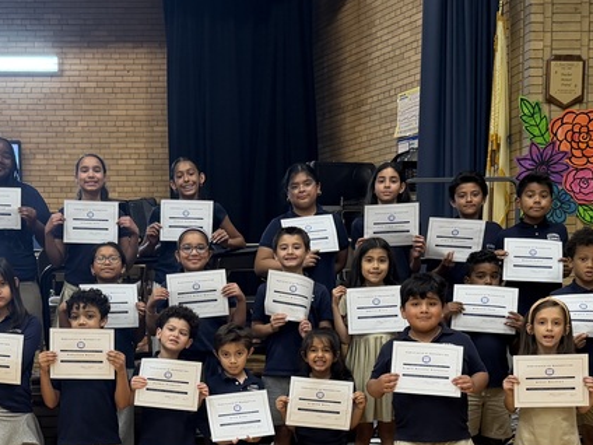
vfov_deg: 24.7
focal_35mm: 58
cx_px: 169
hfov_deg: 32.8
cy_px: 369
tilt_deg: -5.7
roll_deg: +1.4
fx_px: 994
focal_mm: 6.76
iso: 160
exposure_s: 1/60
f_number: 1.78
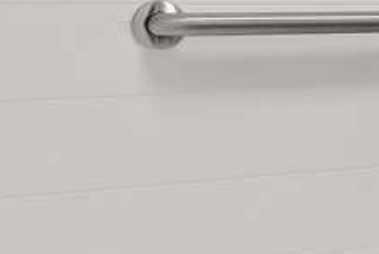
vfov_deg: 17.8
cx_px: 752
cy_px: 32
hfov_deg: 18.2
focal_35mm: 76
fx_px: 801
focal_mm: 16
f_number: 9
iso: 400
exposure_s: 1.6
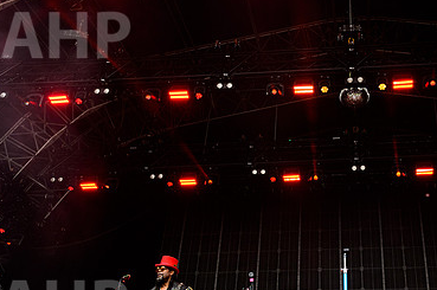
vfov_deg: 32.5
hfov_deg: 46.0
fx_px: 497
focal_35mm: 41
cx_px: 320
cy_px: 156
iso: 1000
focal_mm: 24
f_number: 5
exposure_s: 1/2000
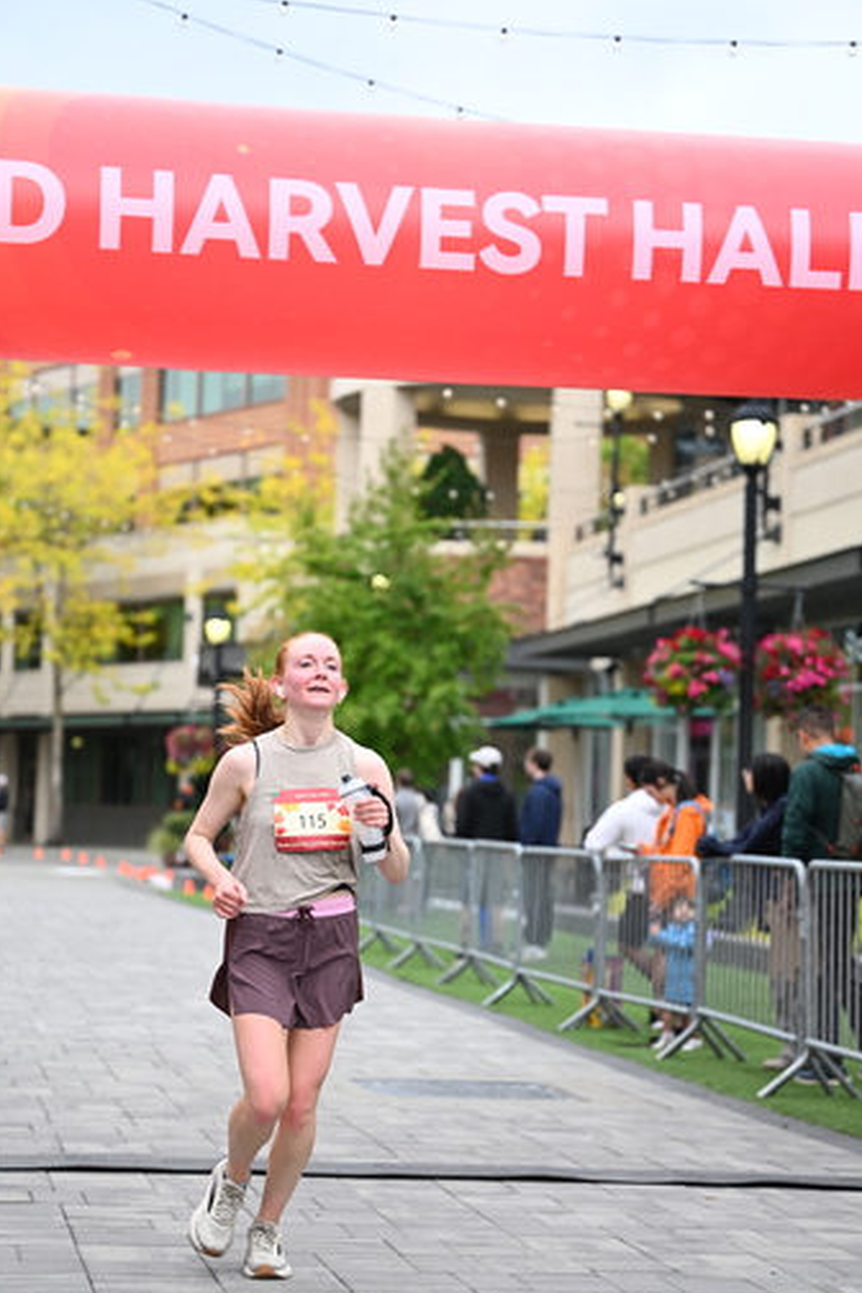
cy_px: 703
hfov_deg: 16.3
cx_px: 396
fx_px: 3017
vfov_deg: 24.2
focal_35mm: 84
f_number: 2.8
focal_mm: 77
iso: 640
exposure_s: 1/2000
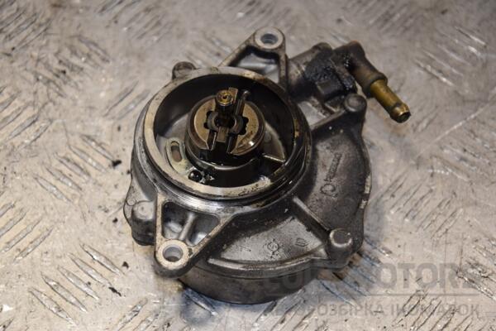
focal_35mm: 112
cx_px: 248
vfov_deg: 12.2
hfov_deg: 18.2
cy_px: 166
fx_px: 1550
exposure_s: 1/200
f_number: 5.6
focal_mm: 75
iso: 800
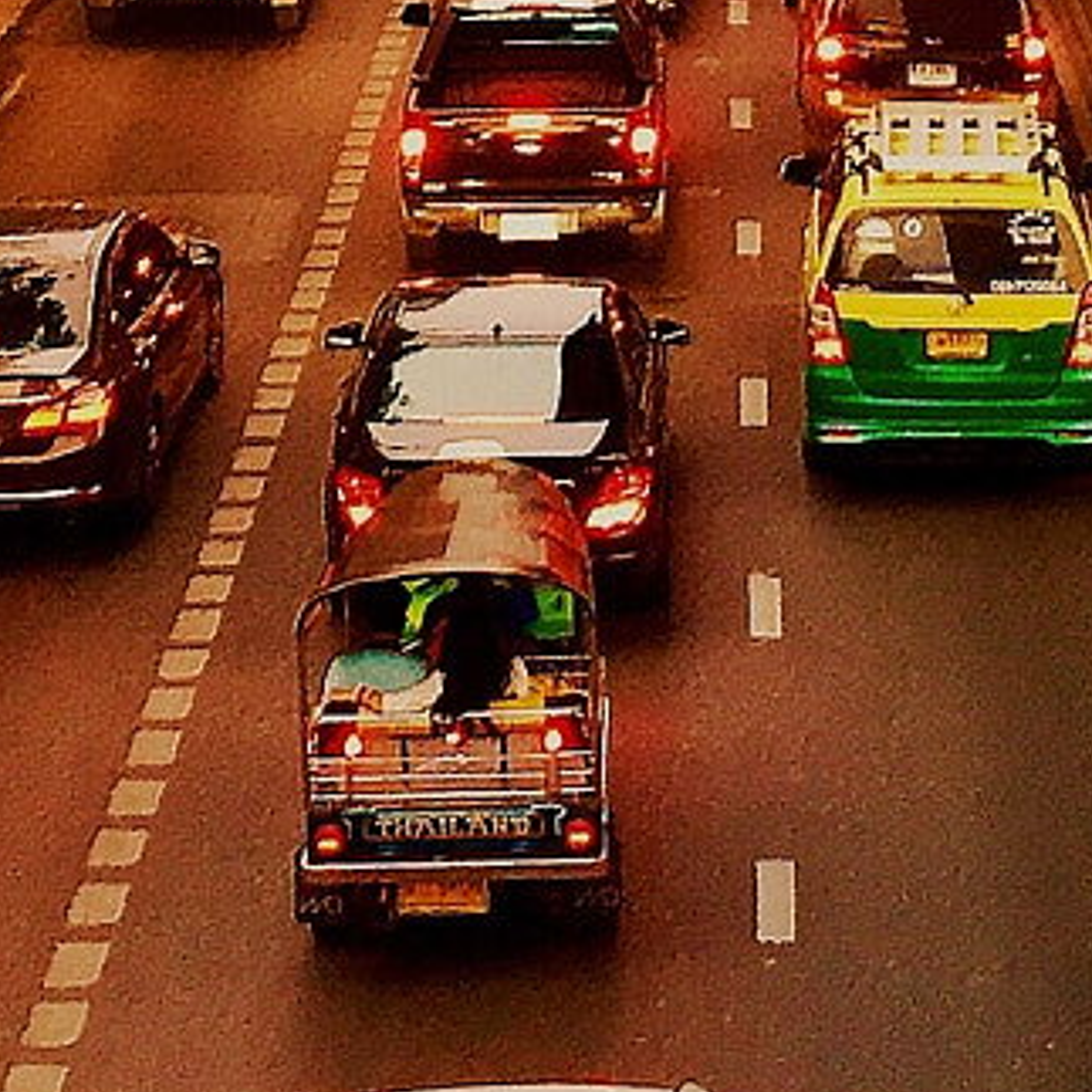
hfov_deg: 13.7
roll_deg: +1.2
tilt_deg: -3.8
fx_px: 4533
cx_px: 644
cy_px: -561
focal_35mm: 127
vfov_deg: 13.0
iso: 32
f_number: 2.2
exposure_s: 1/20
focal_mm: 4.15
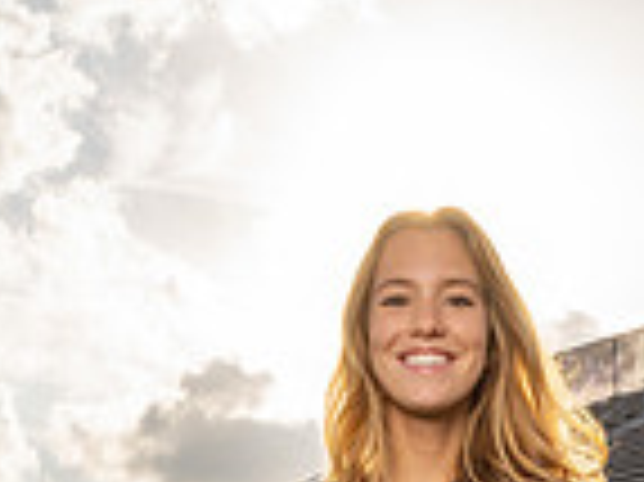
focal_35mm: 103
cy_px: 1000
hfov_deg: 19.1
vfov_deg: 12.4
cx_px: 387
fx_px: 1915
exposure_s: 1/250
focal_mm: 34
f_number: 13
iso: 250
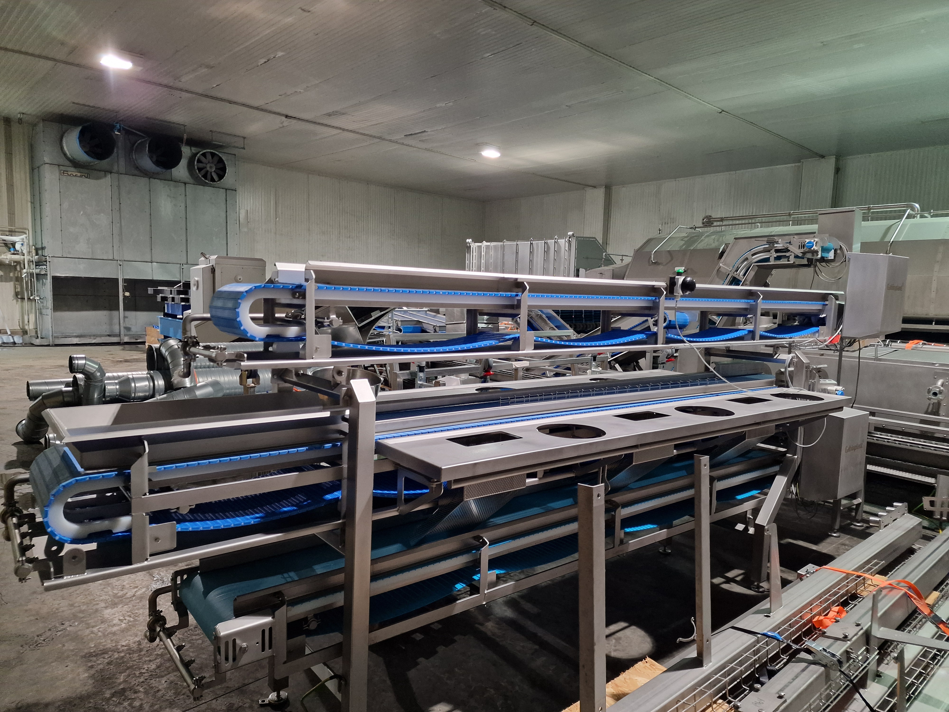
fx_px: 631
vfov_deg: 58.9
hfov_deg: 73.9
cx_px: 474
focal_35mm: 23
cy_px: 356
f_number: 1.8
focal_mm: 6.4
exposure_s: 1/33
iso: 640
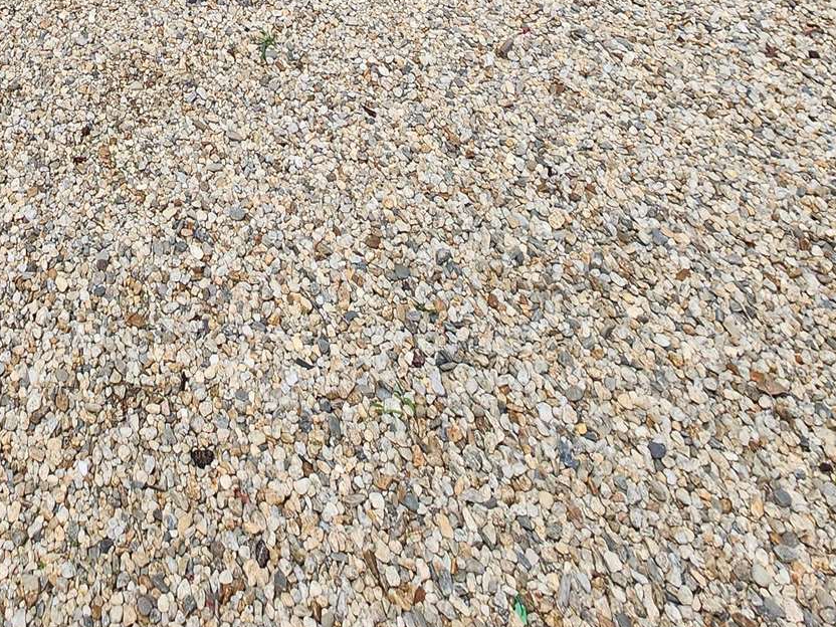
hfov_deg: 45.1
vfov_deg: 23.6
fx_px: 869
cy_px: -455
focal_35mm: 36
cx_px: 40
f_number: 2.2
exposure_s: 1/1186
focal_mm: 2.2
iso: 50
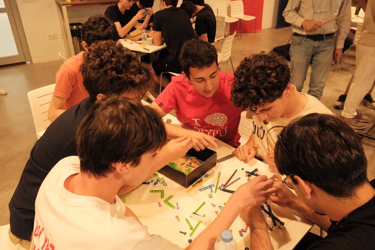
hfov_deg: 67.4
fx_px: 281
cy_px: 125
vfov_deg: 47.9
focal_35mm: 27
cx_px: 188
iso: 10000
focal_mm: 18
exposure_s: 1/125
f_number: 5
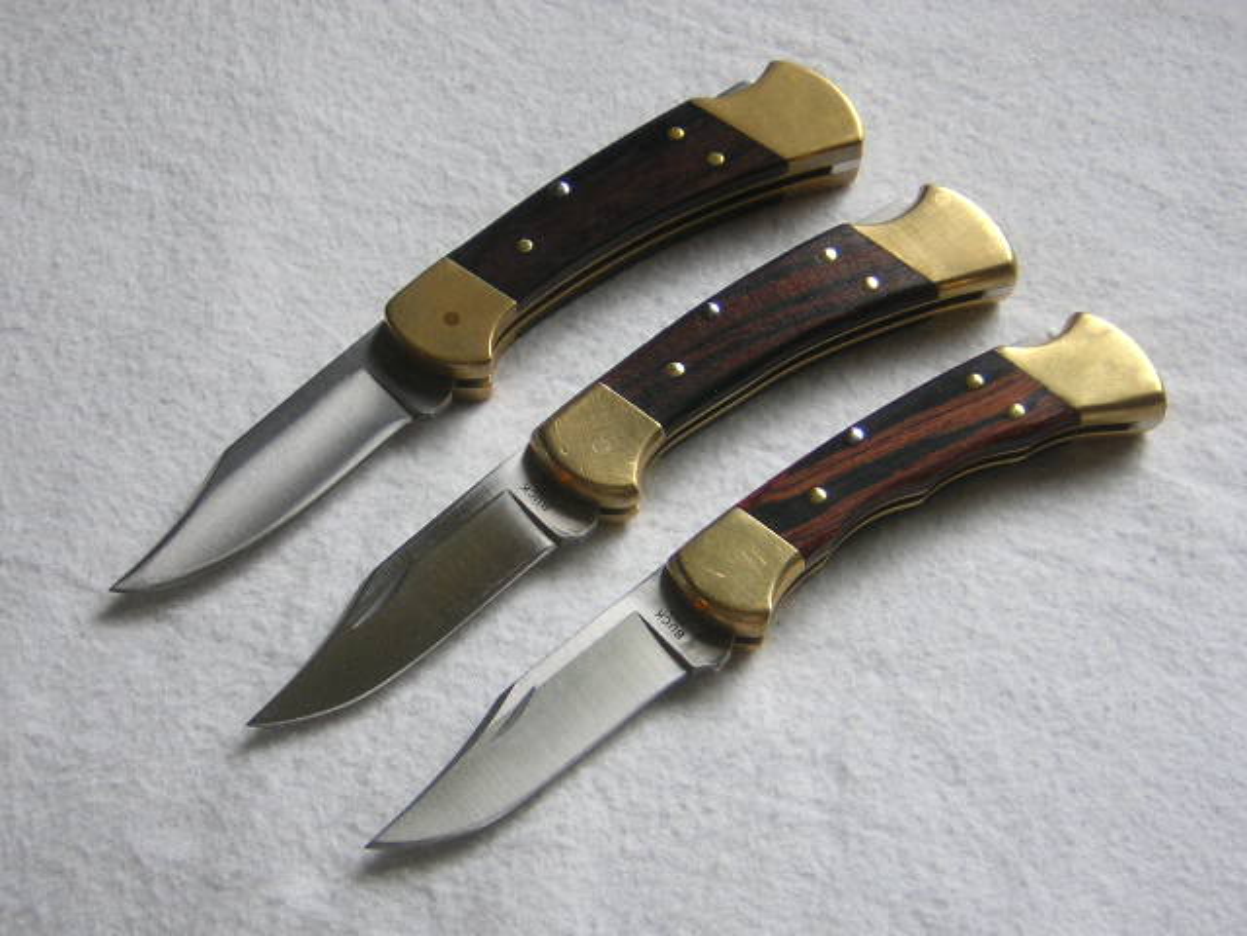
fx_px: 2774
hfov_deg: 25.3
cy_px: 468
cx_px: 624
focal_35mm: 77
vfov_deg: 19.1
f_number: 3.9
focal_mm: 10.1
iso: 155
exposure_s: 1/3.33
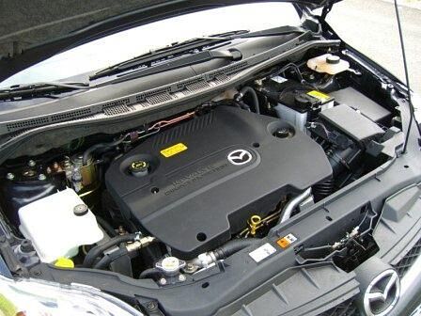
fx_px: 462
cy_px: 158
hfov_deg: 49.0
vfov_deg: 37.7
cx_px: 210
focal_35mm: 38
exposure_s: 1/100
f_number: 2.8
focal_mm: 7.9
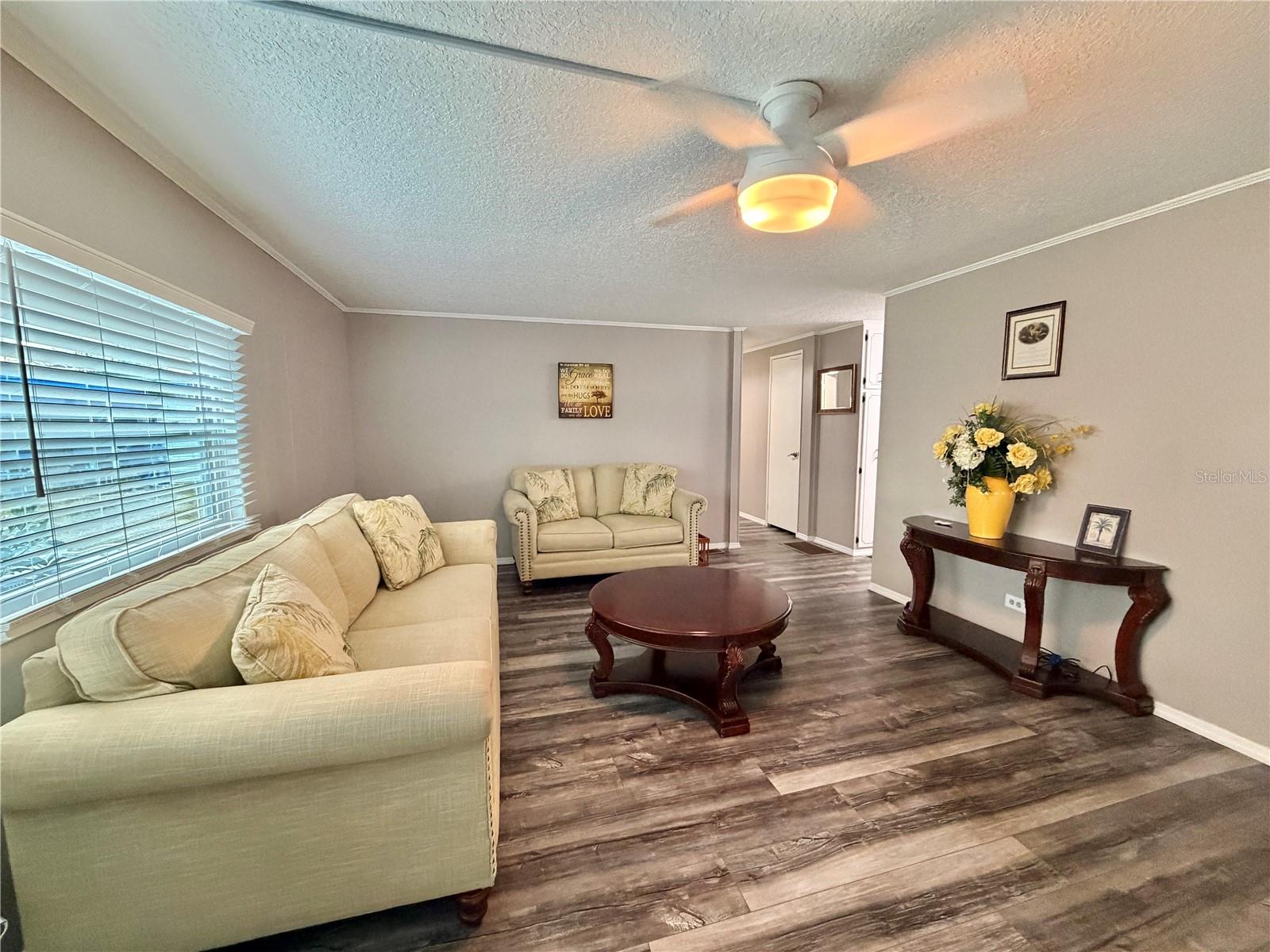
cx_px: 635
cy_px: 476
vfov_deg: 85.7
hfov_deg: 102.1
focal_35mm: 14
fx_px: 514
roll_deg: +0.5
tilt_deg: -6.0
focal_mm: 2.22
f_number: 2.2
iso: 500
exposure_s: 1/60
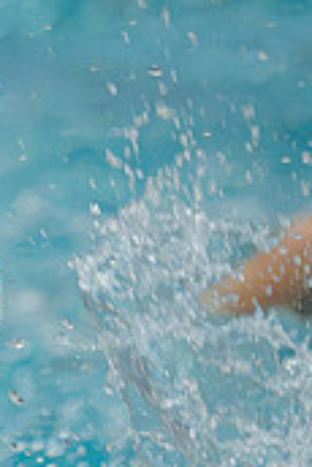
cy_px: 306
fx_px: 15944
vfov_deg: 1.7
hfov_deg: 1.1
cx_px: -88
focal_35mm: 1229
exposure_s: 1/1000
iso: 7200
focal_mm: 220
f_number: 4
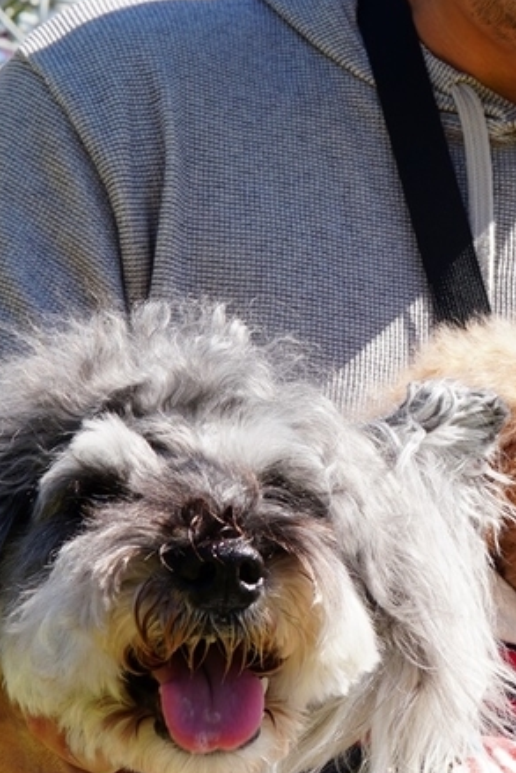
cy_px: 345
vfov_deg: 16.6
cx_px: 474
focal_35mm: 123
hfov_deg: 11.1
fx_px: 2642
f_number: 9
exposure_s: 1/100
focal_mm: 30
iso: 100
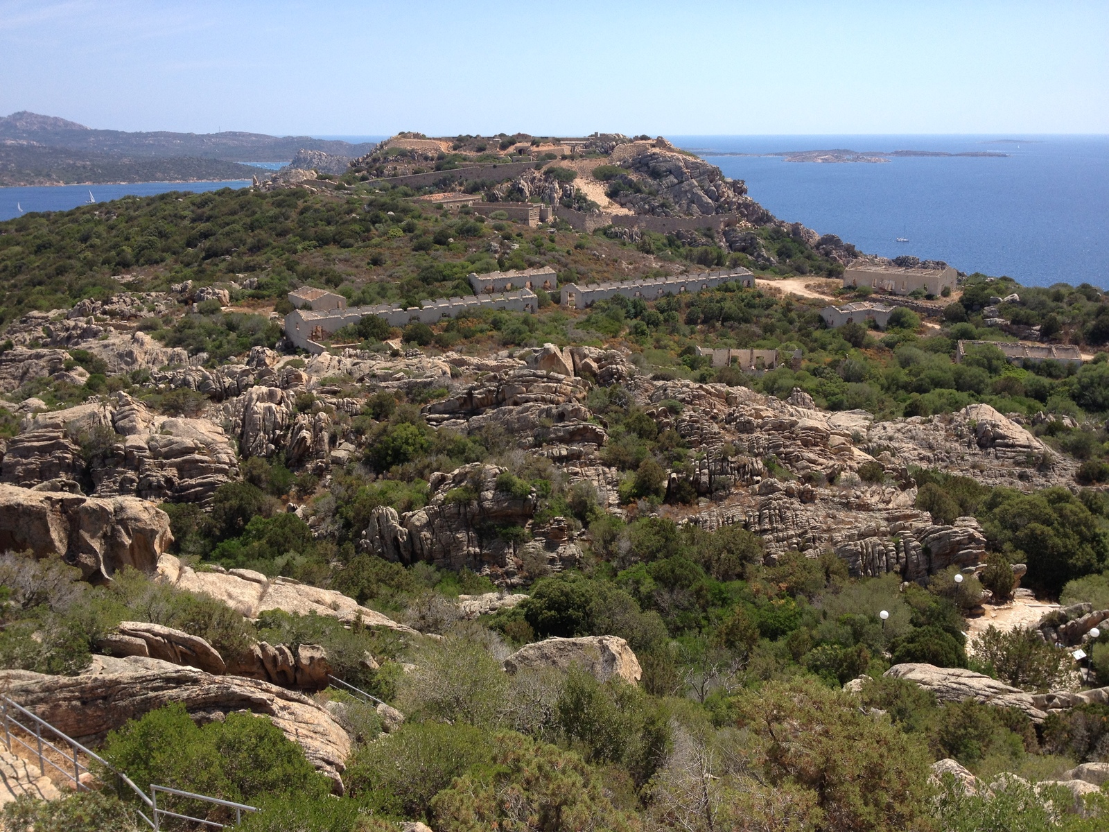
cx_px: 554
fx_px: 1121
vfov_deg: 40.7
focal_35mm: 35
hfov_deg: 52.6
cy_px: 416
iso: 50
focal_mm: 4.28
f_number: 2.4
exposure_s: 1/1255
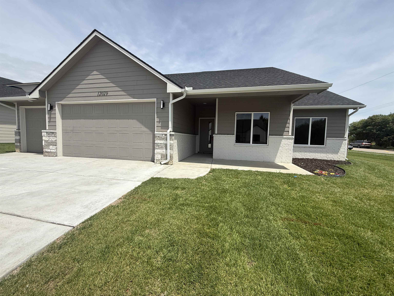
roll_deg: -2.0
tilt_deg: -2.3
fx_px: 159
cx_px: 197
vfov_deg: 85.7
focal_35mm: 14
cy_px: 148
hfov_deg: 102.1
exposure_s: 1/2410
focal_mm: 2.22
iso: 50
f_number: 2.2
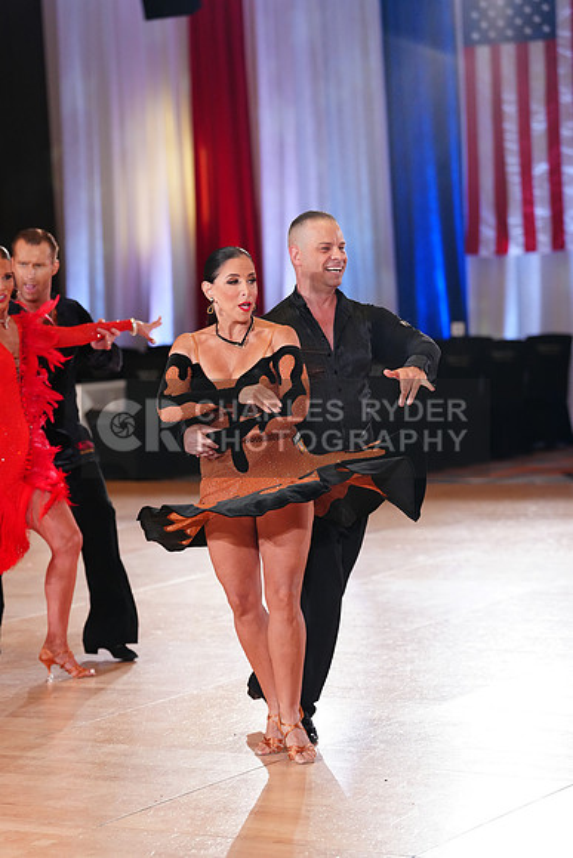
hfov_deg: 13.3
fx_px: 2457
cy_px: 429
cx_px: 286
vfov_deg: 19.8
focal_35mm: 103
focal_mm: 103
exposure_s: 1/640
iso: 3200
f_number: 3.2
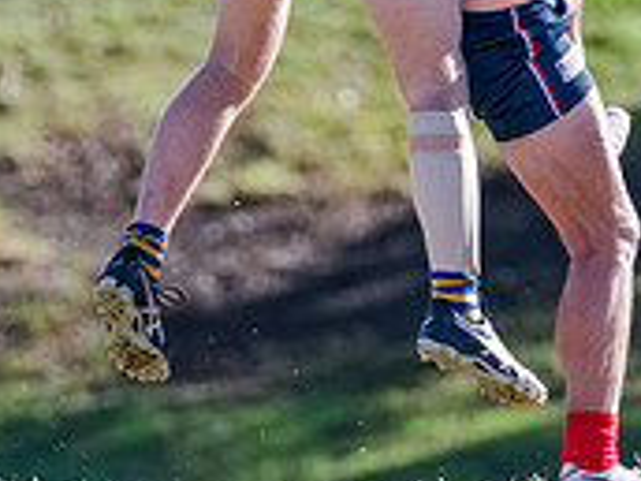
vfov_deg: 0.7
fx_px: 38276
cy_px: -234
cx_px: 446
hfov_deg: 1.0
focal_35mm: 2067
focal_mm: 420
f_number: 5
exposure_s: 1/1600
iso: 800
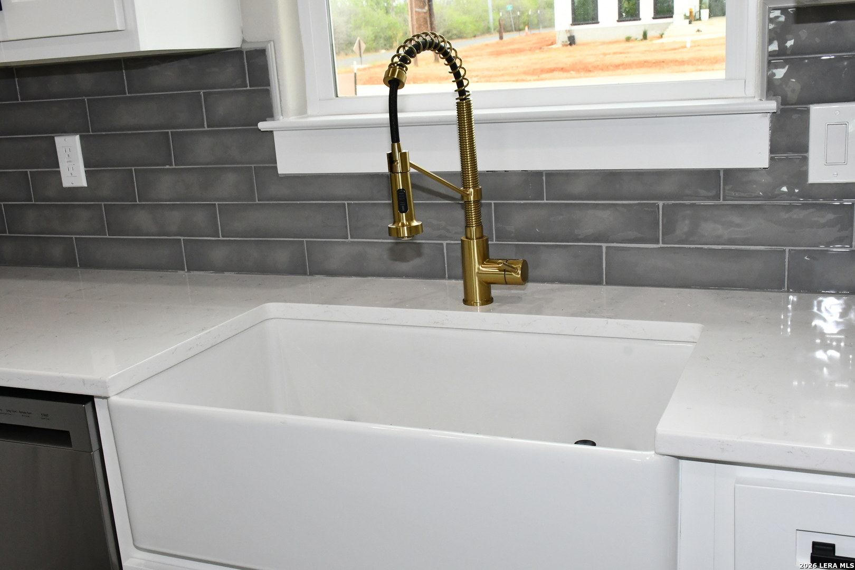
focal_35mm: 39
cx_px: 428
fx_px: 926
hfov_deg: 49.6
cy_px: 285
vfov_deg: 34.2
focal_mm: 26
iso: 2000
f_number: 9
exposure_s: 1/160
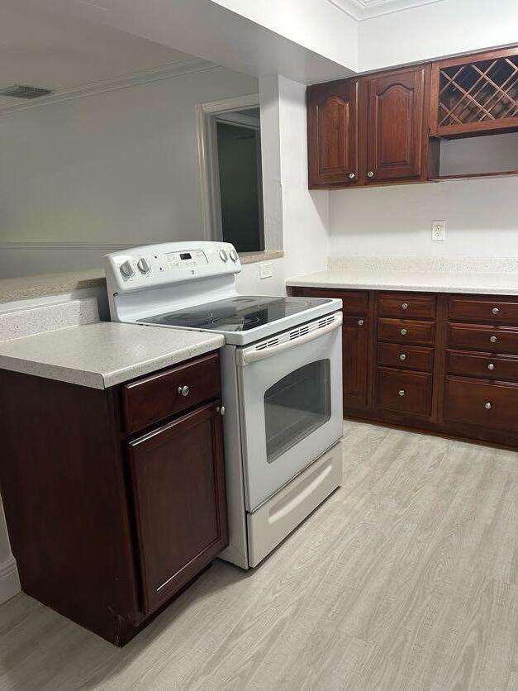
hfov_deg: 53.1
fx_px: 519
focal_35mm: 26
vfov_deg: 67.3
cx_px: 259
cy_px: 346
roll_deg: +1.8
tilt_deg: -14.2
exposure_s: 1/60
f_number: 1.5
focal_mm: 5.7
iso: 125
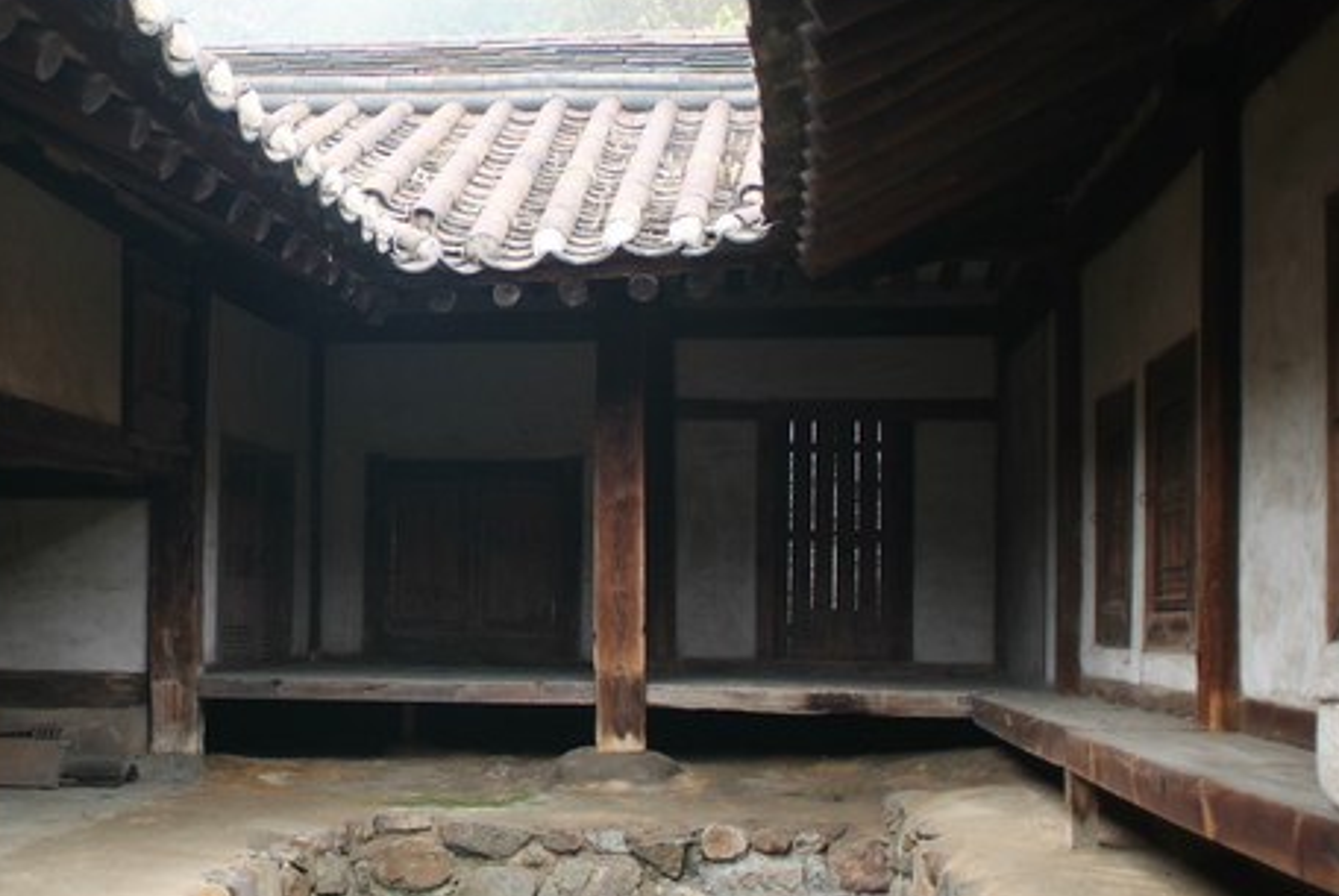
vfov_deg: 29.3
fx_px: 1713
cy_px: 502
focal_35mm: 46
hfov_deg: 41.8
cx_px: 380
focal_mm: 20
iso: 100
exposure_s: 1/45
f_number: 2.8
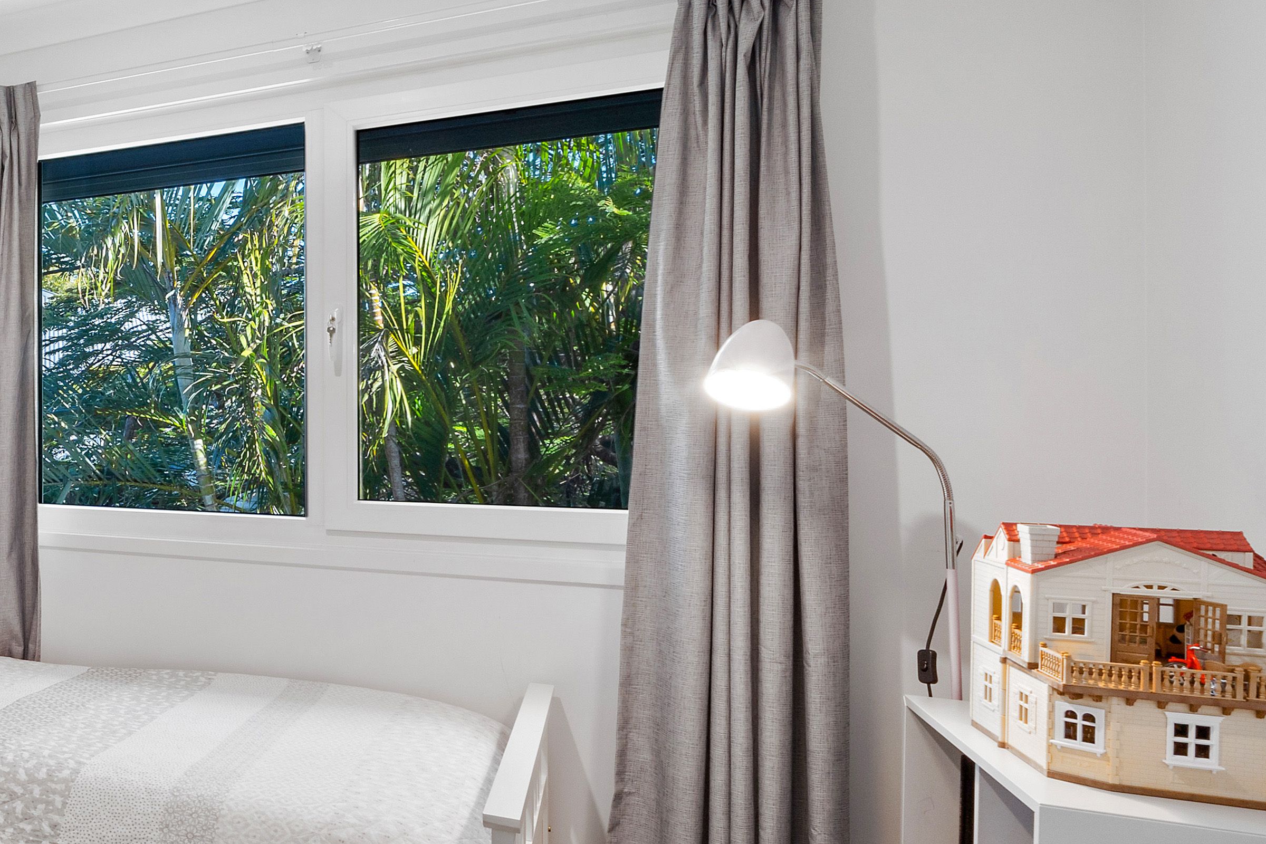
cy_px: 427
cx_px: -98
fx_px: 1055
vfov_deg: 43.6
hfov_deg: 47.0
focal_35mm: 30
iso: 320
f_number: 13
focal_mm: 12
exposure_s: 1
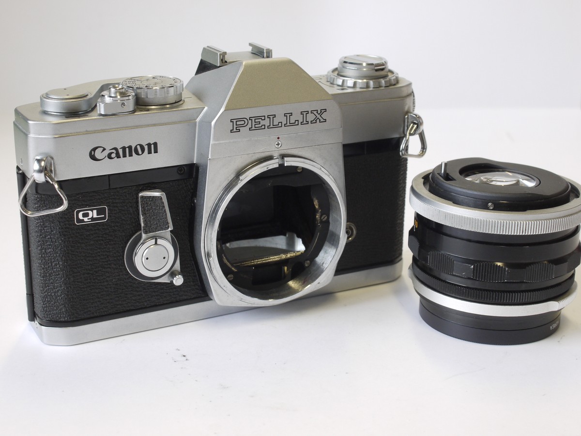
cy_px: 218
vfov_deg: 24.4
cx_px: 290
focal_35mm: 60
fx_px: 1007
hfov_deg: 32.2
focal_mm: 30
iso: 400
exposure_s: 1/40
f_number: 8
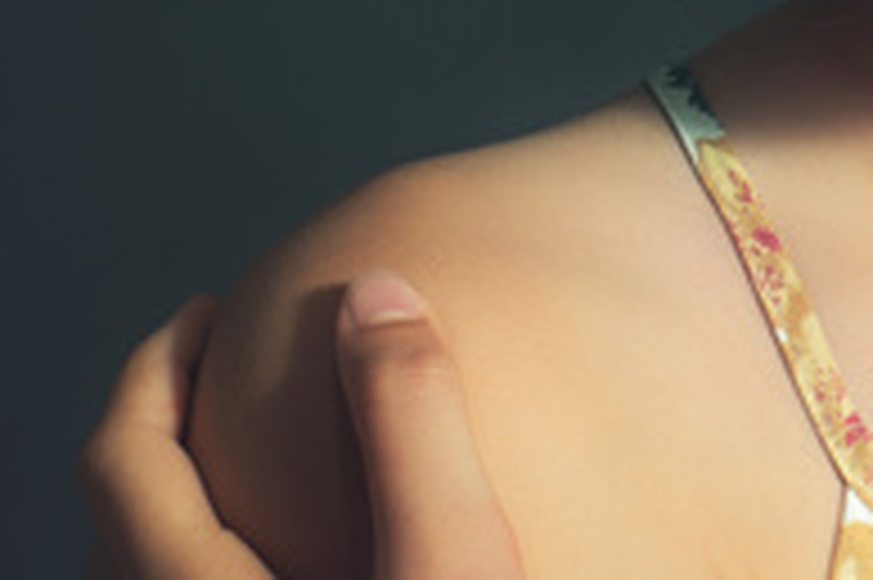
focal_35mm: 258
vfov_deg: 5.3
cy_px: -223
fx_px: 6251
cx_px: 1321
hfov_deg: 7.8
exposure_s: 1/125
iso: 100
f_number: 5.6
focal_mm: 50
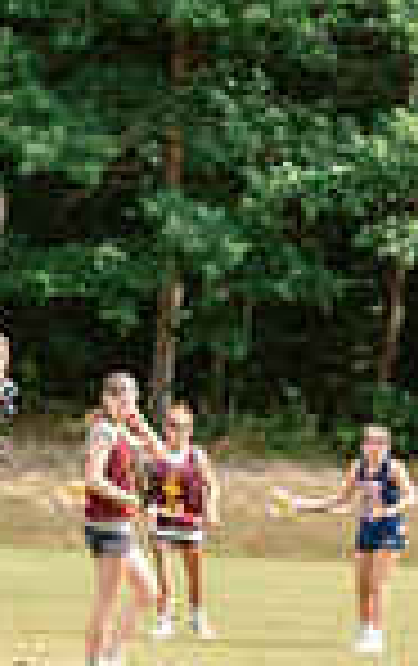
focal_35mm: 279
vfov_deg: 7.5
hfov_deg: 4.5
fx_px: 5066
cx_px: 1281
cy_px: 709
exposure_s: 1/640
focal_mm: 70
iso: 250
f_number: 6.3
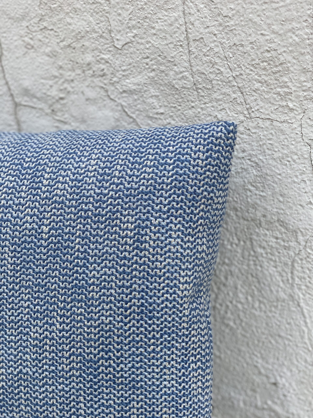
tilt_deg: -21.4
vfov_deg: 36.8
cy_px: 209
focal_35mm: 52
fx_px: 627
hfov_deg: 28.0
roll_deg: +7.4
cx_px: 156
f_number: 2
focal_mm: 6
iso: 160
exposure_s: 1/122
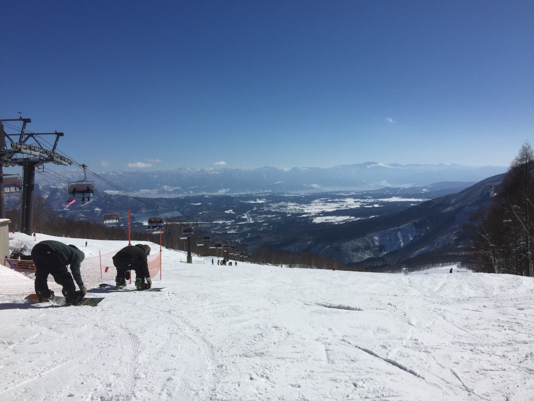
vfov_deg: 48.2
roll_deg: +2.2
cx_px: 267
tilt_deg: -3.2
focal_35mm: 29
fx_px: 447
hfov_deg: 61.7
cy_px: 200
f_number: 2.2
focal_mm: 4.15
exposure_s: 1/7937
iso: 32
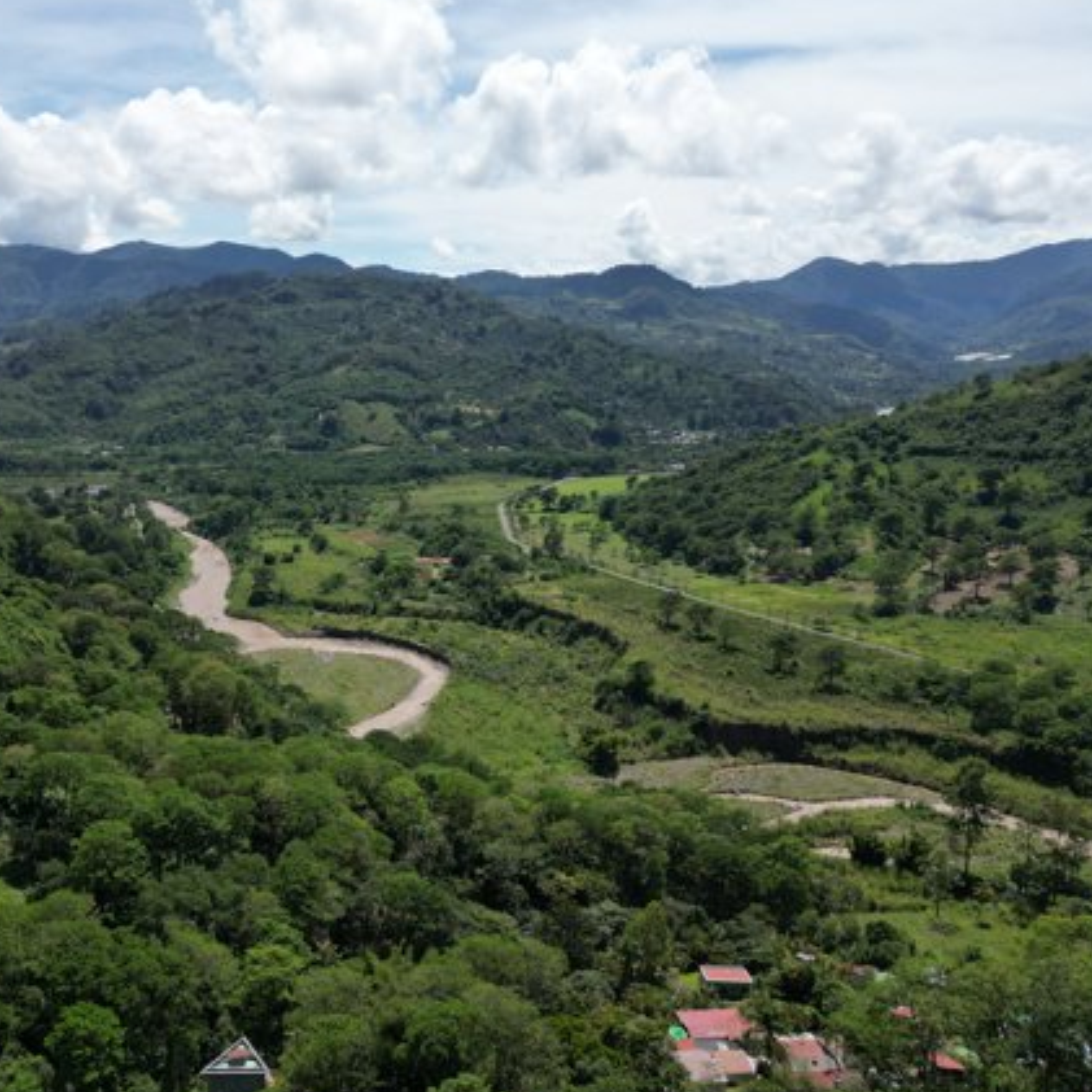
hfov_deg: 50.6
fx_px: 1142
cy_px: 542
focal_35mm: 32
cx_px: 411
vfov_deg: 51.1
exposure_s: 1/4000
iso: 110
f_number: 1.7
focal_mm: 6.72
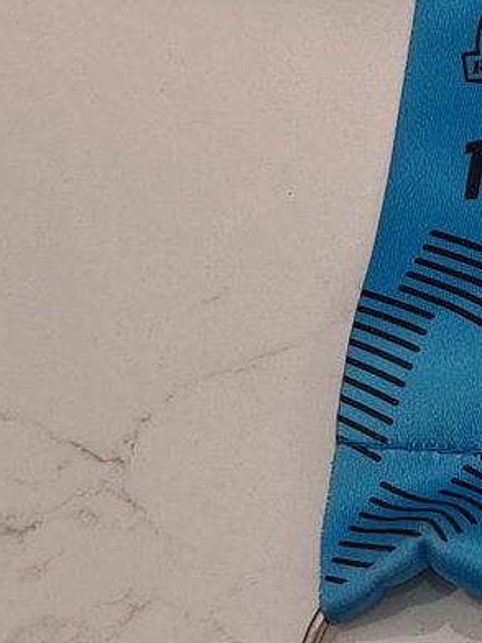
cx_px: 693
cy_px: 384
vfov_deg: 15.0
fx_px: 2433
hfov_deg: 10.9
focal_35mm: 131
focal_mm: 5.23
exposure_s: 1/50
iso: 50
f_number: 1.8
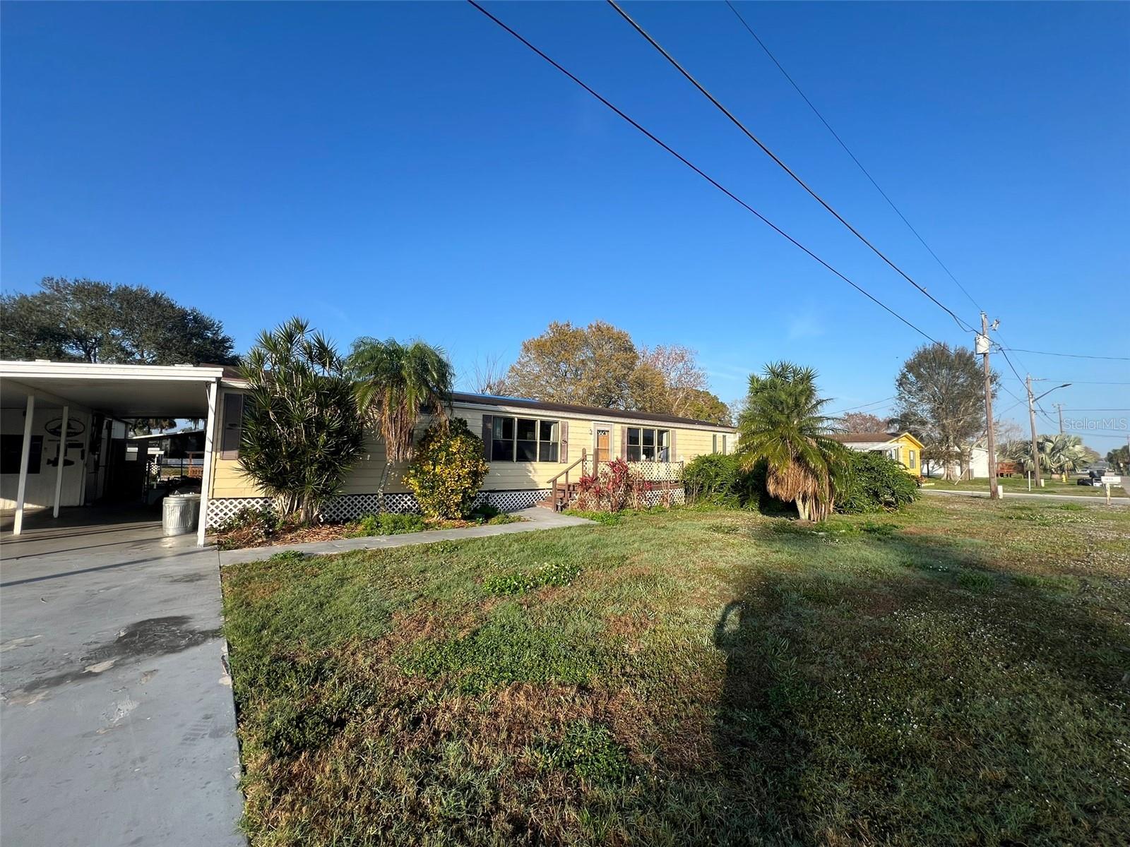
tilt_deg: +4.1
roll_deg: -1.6
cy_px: 424
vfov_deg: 89.9
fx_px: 424
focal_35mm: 13
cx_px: 565
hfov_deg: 106.2
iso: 32
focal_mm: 1.57
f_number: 1.8
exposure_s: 1/1155
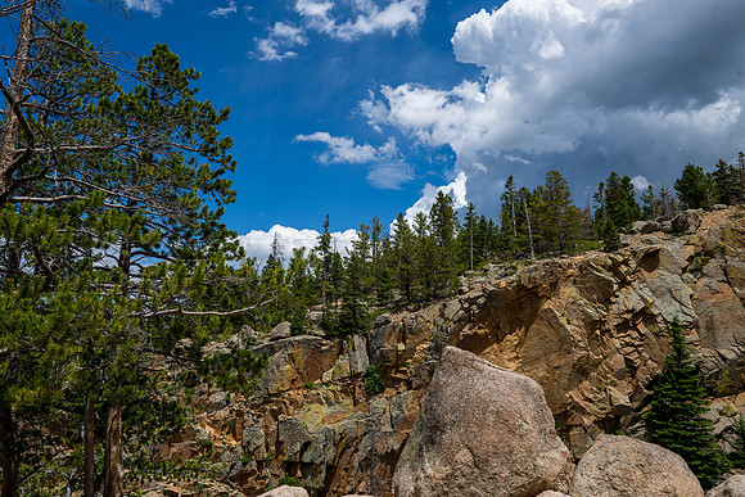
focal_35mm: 24
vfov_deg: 53.2
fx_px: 497
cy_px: 248
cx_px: 372
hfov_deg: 73.7
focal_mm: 24
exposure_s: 1/250
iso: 90
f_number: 10
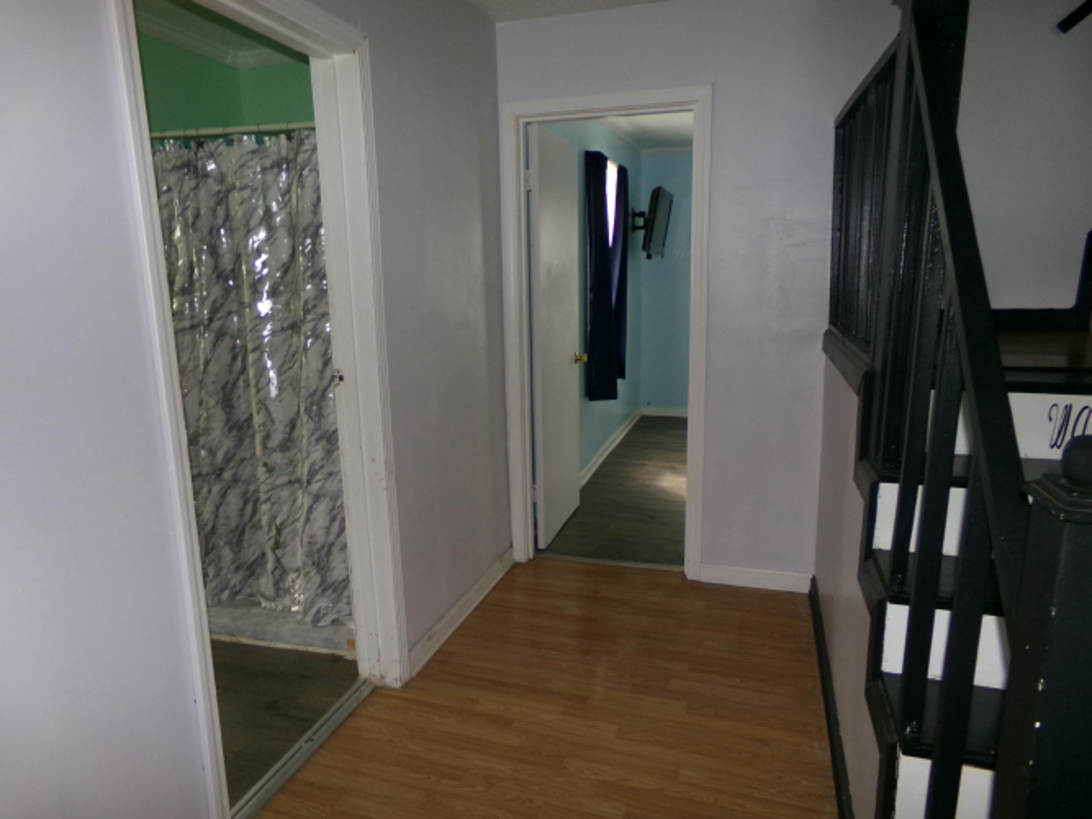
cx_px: 546
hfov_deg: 71.6
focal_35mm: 24
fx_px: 757
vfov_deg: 56.8
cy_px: 410
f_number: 3.7
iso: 200
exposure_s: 1/34
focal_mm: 4.3
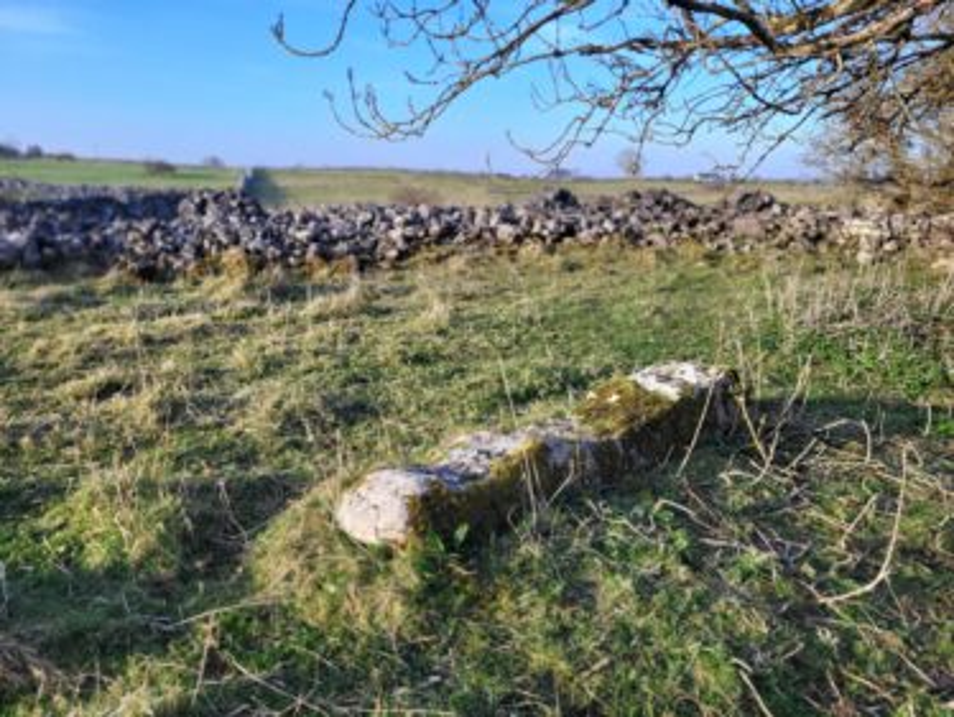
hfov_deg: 67.3
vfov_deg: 53.1
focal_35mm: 26
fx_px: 717
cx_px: 477
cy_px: 358
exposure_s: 1/697
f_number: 1.8
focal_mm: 5.4
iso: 40
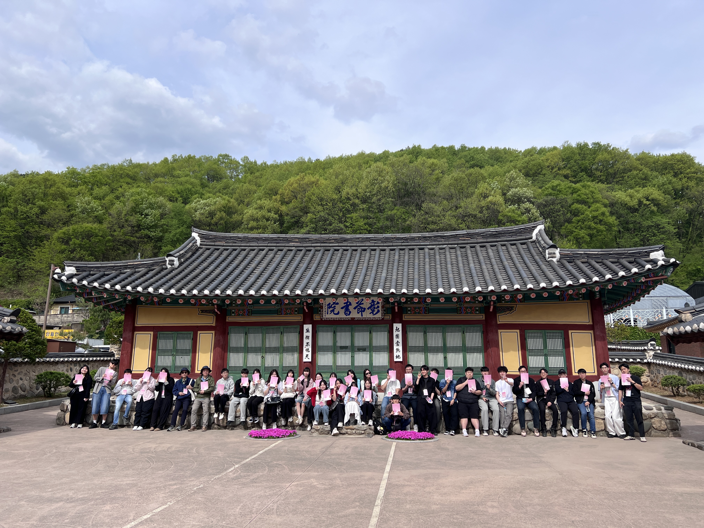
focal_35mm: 26
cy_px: 264
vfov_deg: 53.1
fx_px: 529
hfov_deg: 67.3
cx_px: 352
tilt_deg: +11.5
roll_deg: -0.5
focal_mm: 5.7
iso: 50
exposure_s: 1/3831
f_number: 1.5
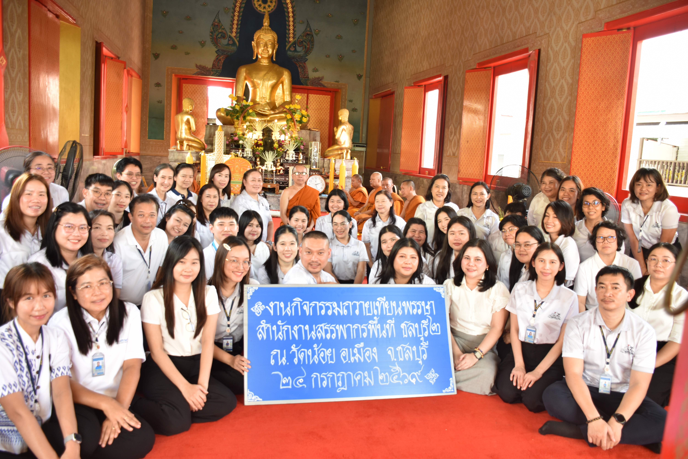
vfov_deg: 47.9
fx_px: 516
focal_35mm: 27
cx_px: 344
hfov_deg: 67.4
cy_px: 230
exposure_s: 1/30
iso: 250
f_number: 3.5
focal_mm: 18
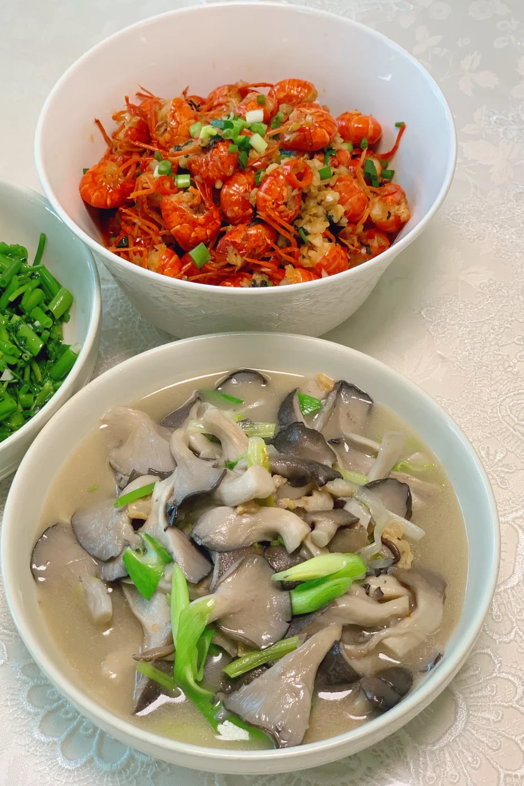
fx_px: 1201
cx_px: 247
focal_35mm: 55
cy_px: 389
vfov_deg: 36.2
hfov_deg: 24.6
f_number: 2.4
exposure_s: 1/122
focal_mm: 6
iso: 80
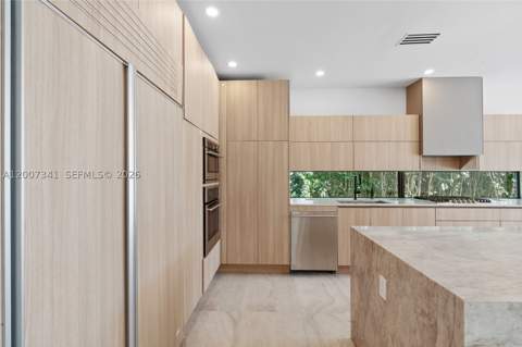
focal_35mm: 16
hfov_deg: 96.8
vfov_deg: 73.6
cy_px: 174
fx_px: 232
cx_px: 261
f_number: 16
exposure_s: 1/2
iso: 200
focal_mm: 16
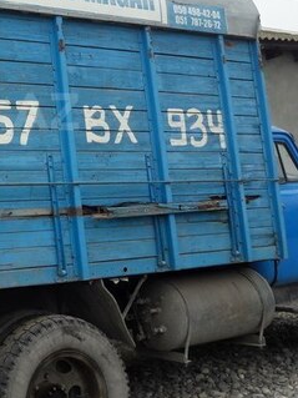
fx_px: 666
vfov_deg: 32.8
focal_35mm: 58
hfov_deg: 23.3
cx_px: -49
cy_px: 112
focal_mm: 3.7
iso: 40
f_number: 1.9
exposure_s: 1/258
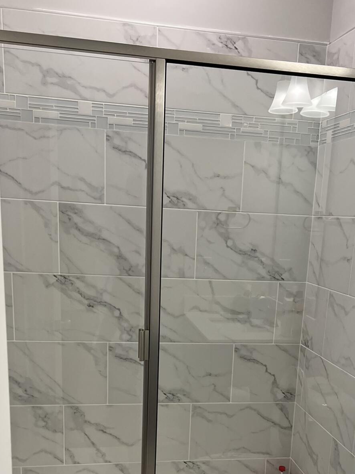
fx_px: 602
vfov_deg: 41.2
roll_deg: -2.9
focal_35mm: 44
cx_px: 217
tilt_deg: -15.6
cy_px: 378
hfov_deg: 32.7
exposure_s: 1/120
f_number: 1.5
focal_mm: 5.7
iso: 100
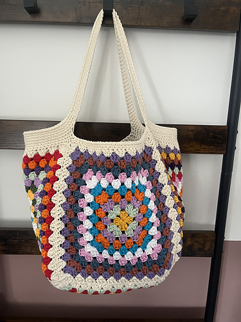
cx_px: 120
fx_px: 241
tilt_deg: -15.7
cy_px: 161
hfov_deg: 53.1
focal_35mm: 26
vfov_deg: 67.3
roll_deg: +0.3
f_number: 1.6
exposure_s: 1/60
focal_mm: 5.1
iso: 500
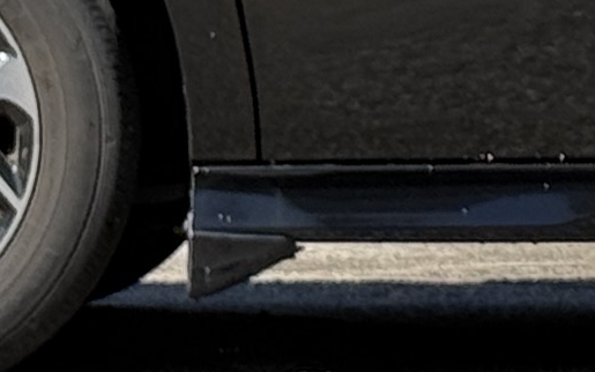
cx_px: 1088
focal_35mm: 398
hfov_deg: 5.2
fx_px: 6455
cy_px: -439
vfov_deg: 3.3
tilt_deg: +1.9
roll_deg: -0.3
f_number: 1.78
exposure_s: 1/2273
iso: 64
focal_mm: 6.76
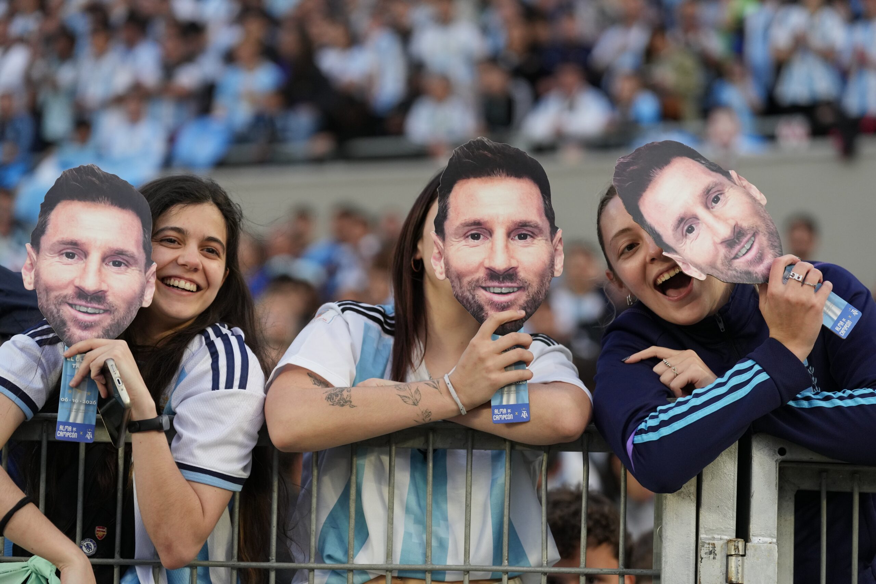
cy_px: 292
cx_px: 438
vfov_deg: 12.3
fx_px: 2701
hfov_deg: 18.4
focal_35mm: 111
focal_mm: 111
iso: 1600
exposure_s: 1/1250
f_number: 2.8
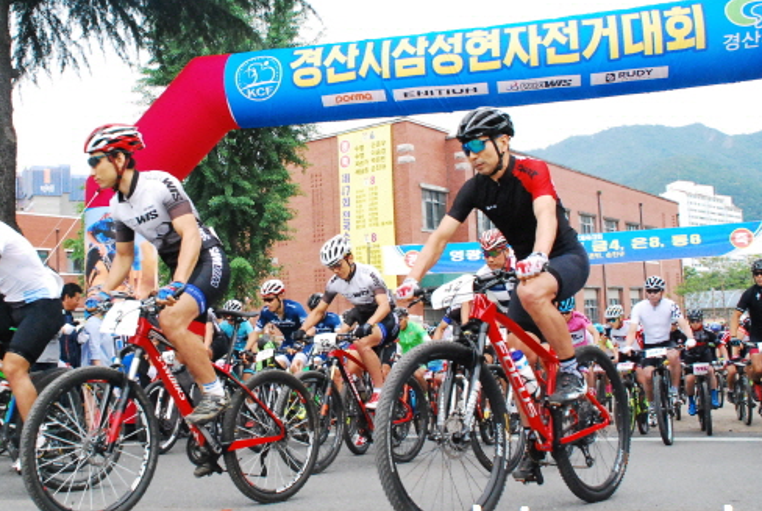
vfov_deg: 37.0
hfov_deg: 52.7
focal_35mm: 36
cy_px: 244
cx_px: 304
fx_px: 763
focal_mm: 18
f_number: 10
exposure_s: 1/500
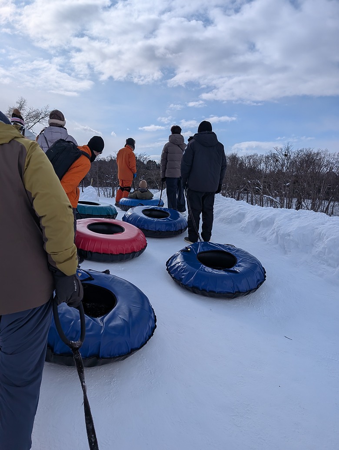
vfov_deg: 71.5
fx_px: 313
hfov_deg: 56.9
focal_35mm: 24
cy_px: 225
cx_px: 170
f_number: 1.68
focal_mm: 6.9
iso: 19
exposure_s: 1/3311
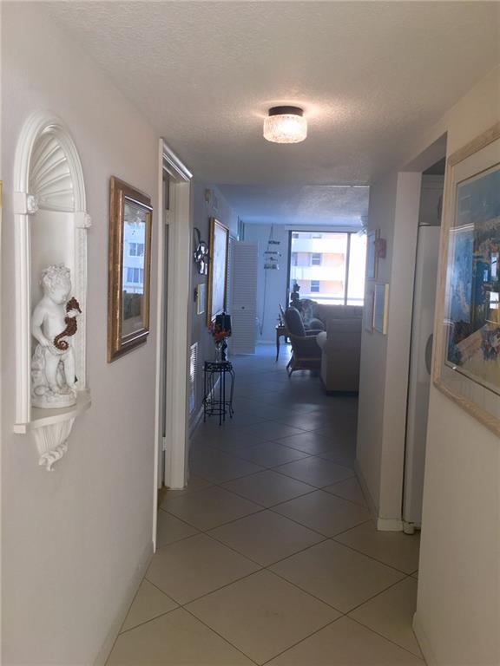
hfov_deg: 48.2
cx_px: 250
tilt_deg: -6.7
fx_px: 559
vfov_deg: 61.7
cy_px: 333
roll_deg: -1.7
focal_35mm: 29
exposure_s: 1/60
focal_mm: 4.15
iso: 32
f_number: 2.2
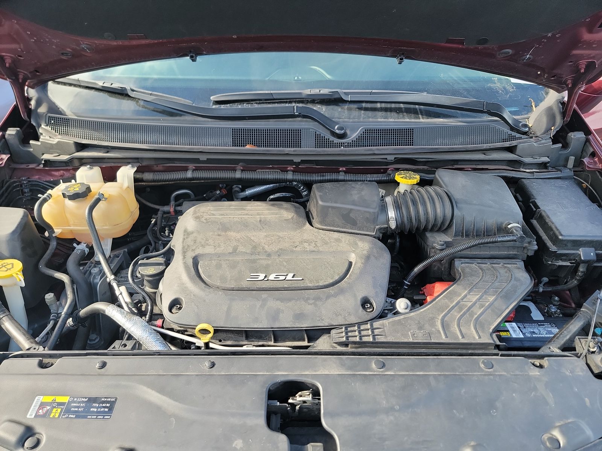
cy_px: 226
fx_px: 417
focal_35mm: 24
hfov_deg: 71.6
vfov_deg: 56.8
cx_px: 301
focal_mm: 6.7
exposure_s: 1/119
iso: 92
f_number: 1.8
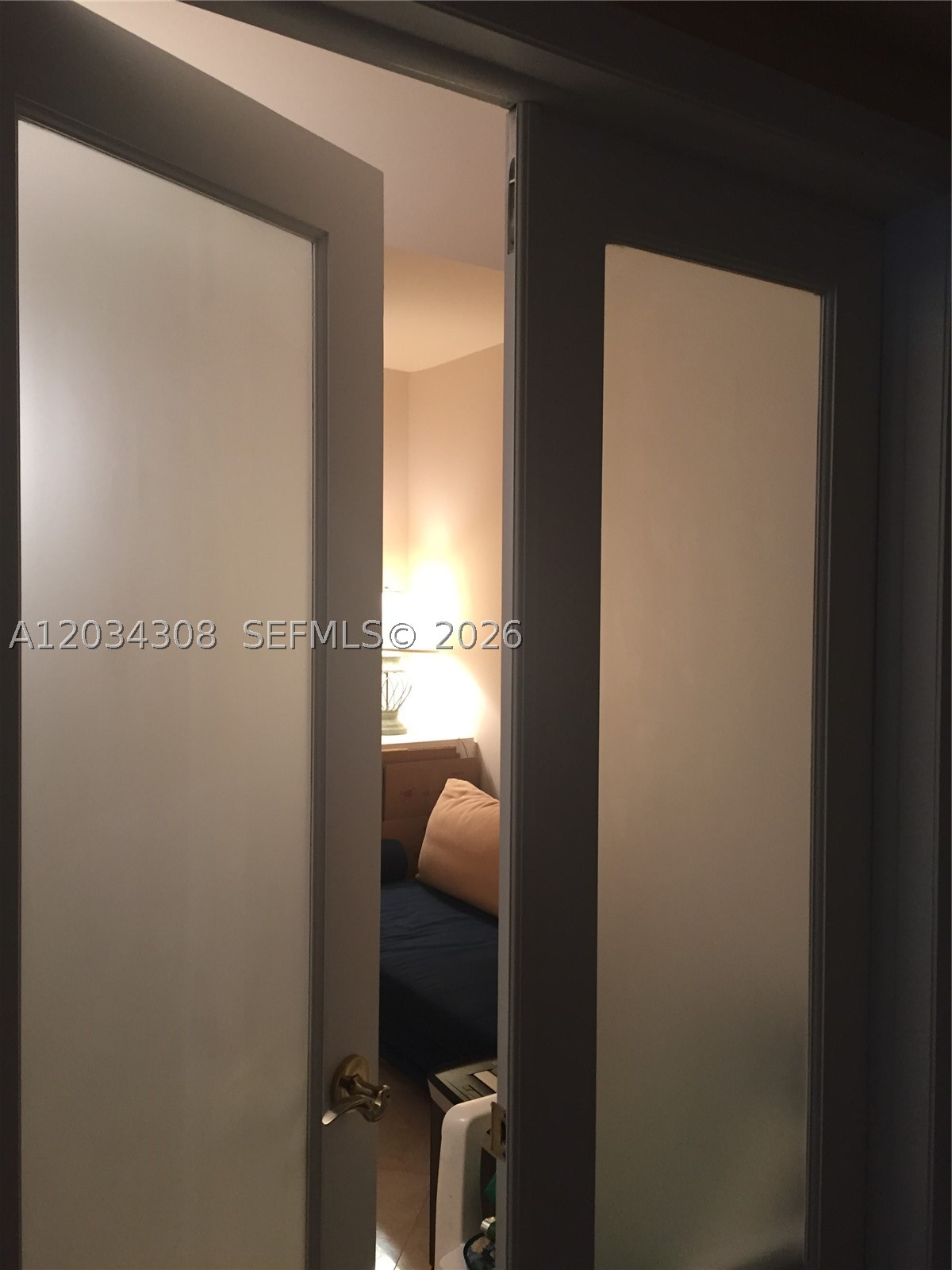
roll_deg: +0.3
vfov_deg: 61.7
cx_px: 476
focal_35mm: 29
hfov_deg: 48.2
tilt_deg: -0.2
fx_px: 1063
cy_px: 635
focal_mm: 4.15
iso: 125
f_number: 2.2
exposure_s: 1/30
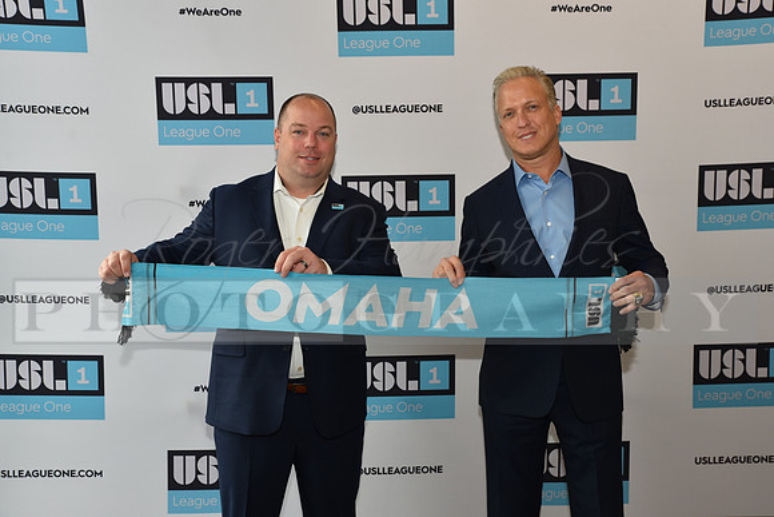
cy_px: 258
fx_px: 968
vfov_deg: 29.9
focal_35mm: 45
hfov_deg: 43.6
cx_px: 387
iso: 400
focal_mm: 45
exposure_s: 1/60
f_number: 5.6
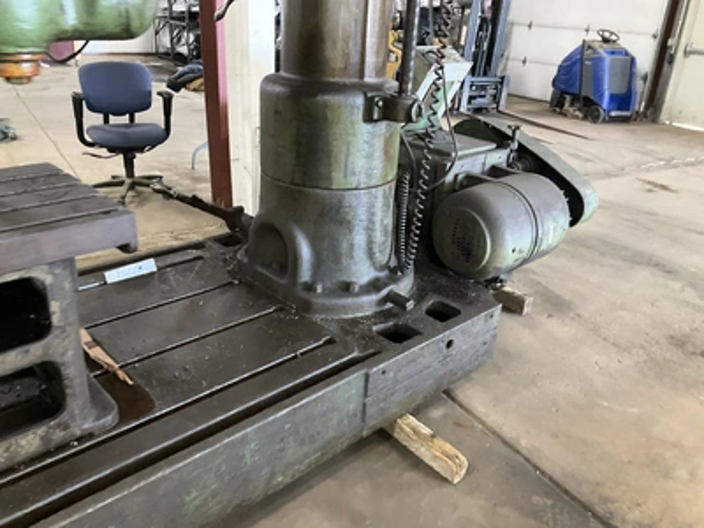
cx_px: 352
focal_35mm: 29
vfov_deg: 48.2
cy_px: 264
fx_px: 590
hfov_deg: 61.7
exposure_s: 1/30
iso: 320
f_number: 1.8
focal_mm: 3
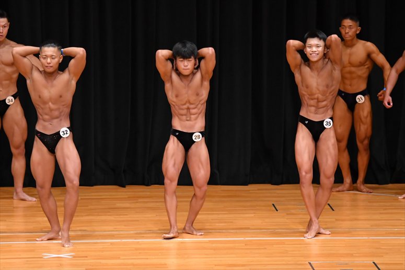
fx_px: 2867
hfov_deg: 8.1
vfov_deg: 5.4
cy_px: 135
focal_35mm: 255
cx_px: 202
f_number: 5.6
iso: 4000
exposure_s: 1/400
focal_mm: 170
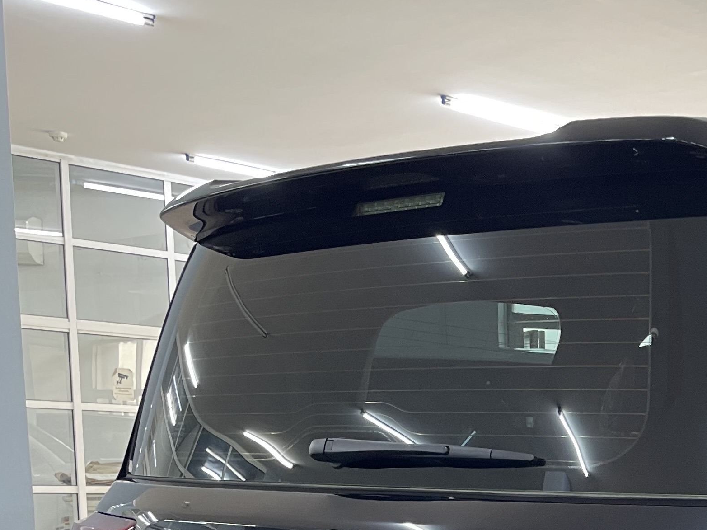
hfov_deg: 25.8
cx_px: 858
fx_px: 1368
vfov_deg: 20.2
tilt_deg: -9.3
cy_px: 680
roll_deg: -1.1
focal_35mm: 67
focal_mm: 4.2
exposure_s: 1/50
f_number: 1.6
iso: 64
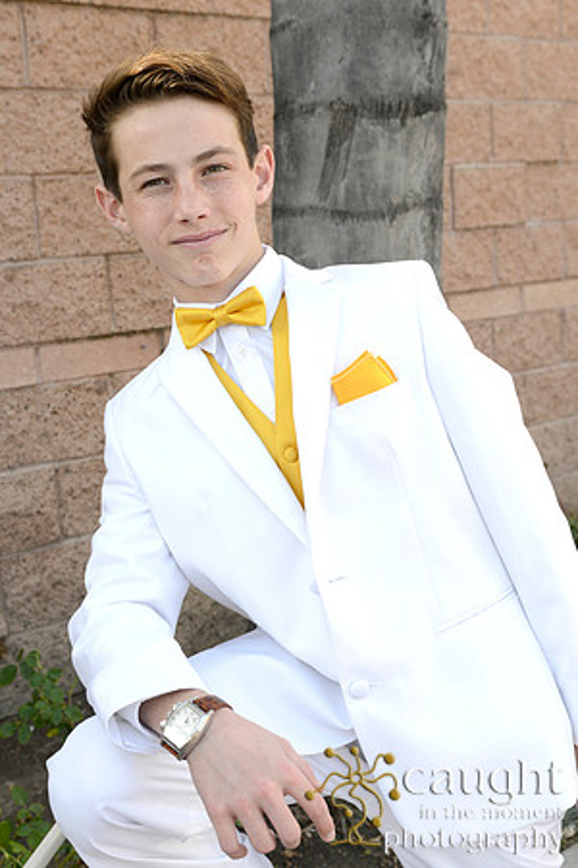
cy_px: 434
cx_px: 289
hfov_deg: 28.1
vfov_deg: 41.1
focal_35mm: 48
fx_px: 1156
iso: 200
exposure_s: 1/160
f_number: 7.1
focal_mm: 48
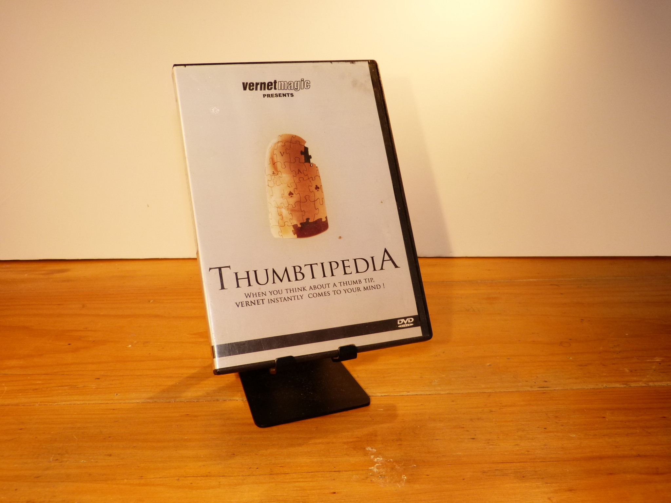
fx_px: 659
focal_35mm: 34
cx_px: 336
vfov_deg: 41.8
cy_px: 252
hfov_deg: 54.0
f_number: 3
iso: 160
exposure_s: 1/60
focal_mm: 6.1
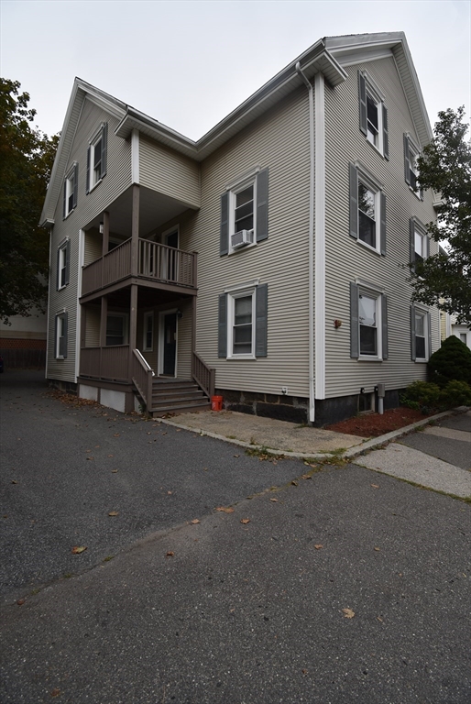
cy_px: 352
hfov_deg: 77.5
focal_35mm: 15
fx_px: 294
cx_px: 236
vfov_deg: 100.3
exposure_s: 1/250
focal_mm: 10
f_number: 8
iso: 200
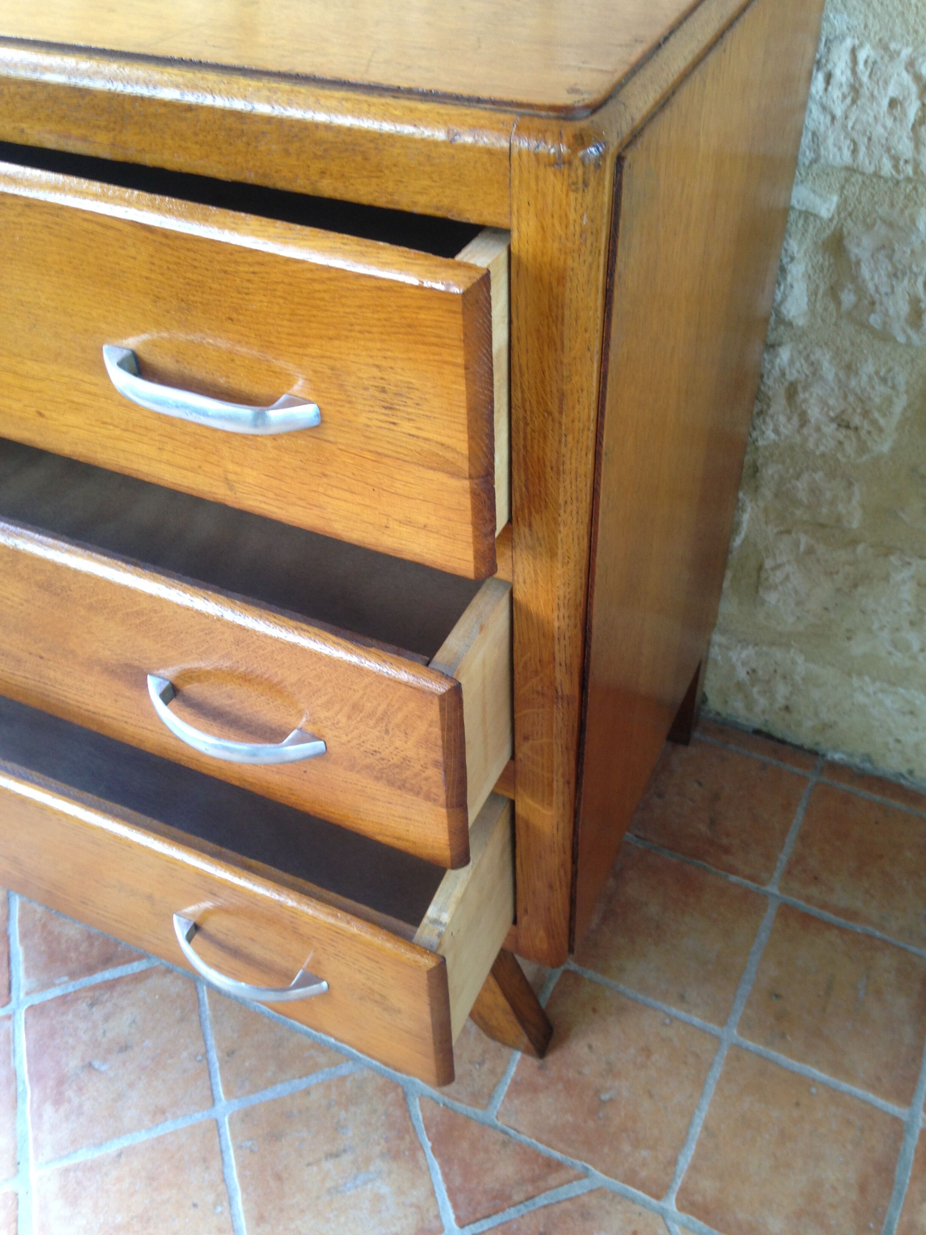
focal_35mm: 33
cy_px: 618
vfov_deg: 55.4
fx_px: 1177
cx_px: 463
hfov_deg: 42.9
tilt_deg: -43.6
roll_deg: +3.3
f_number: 2.4
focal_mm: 4.12
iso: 50
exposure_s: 1/20
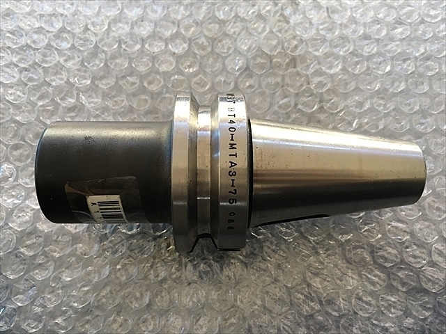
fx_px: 374
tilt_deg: -73.4
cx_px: 223
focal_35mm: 29
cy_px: 167
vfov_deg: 48.2
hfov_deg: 61.7
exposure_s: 1/30
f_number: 2.2
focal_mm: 4.15
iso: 50
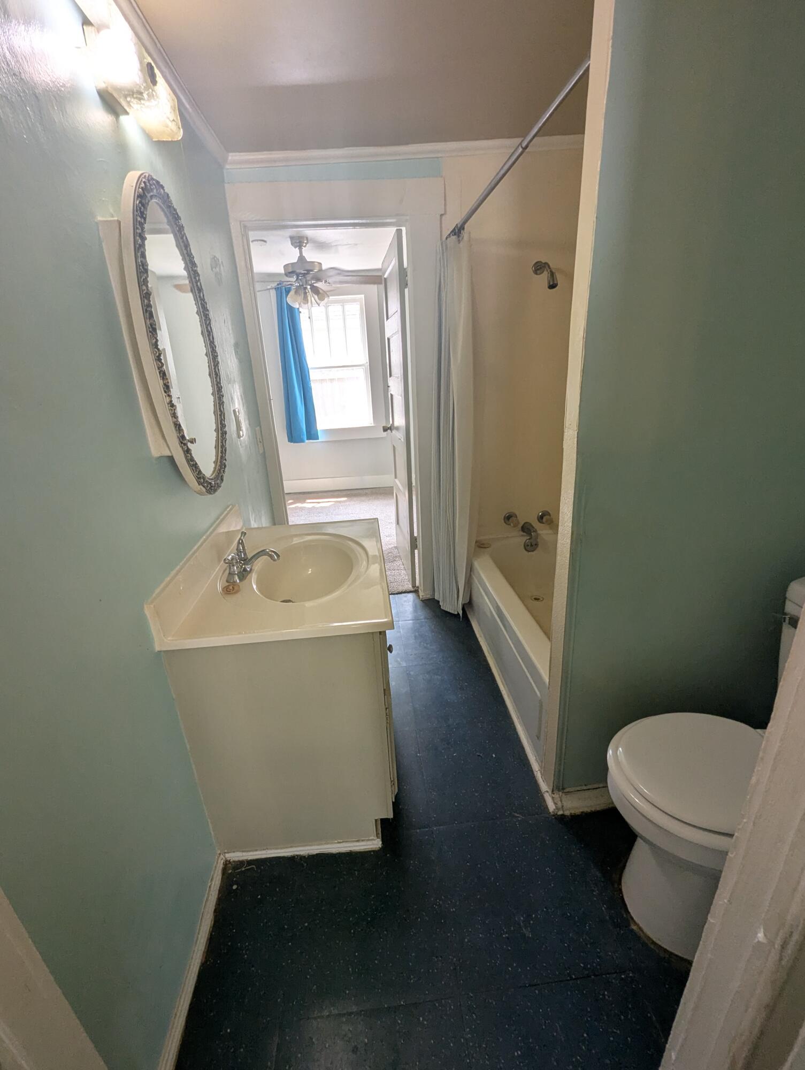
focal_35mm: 13
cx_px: 402
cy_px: 535
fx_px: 402
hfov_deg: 90.0
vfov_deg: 106.1
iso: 86
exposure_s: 1/120
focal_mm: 1.95
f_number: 2.2
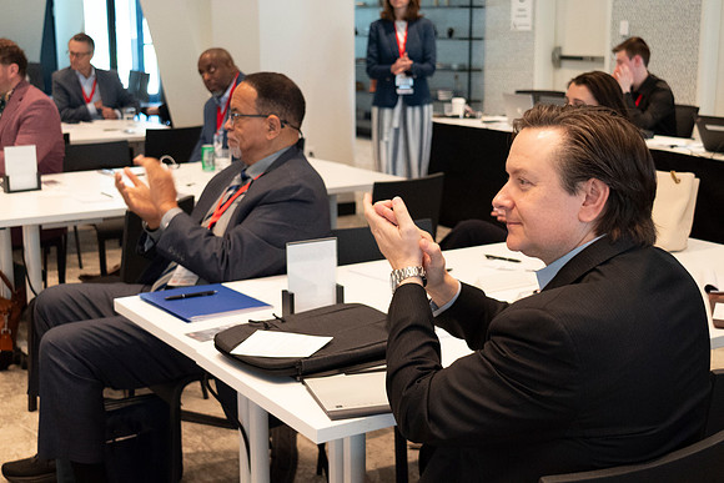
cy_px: 242
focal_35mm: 52
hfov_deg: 38.2
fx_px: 1046
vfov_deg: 26.0
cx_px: 362
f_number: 4.5
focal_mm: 35
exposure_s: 1/80
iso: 3200
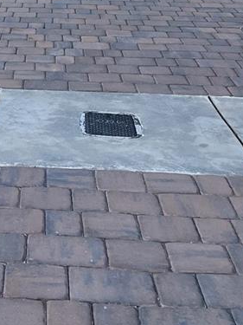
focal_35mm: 80
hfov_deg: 17.6
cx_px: -48
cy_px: -159
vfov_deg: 20.9
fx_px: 749
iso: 32
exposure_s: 1/2597
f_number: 1.6
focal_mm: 5.1
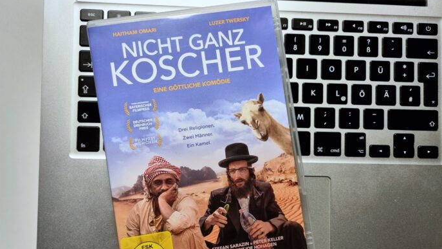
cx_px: 210
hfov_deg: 64.2
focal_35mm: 30
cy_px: 148
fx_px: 352
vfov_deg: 38.8
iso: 200
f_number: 1.8
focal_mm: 5.4
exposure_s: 1/50
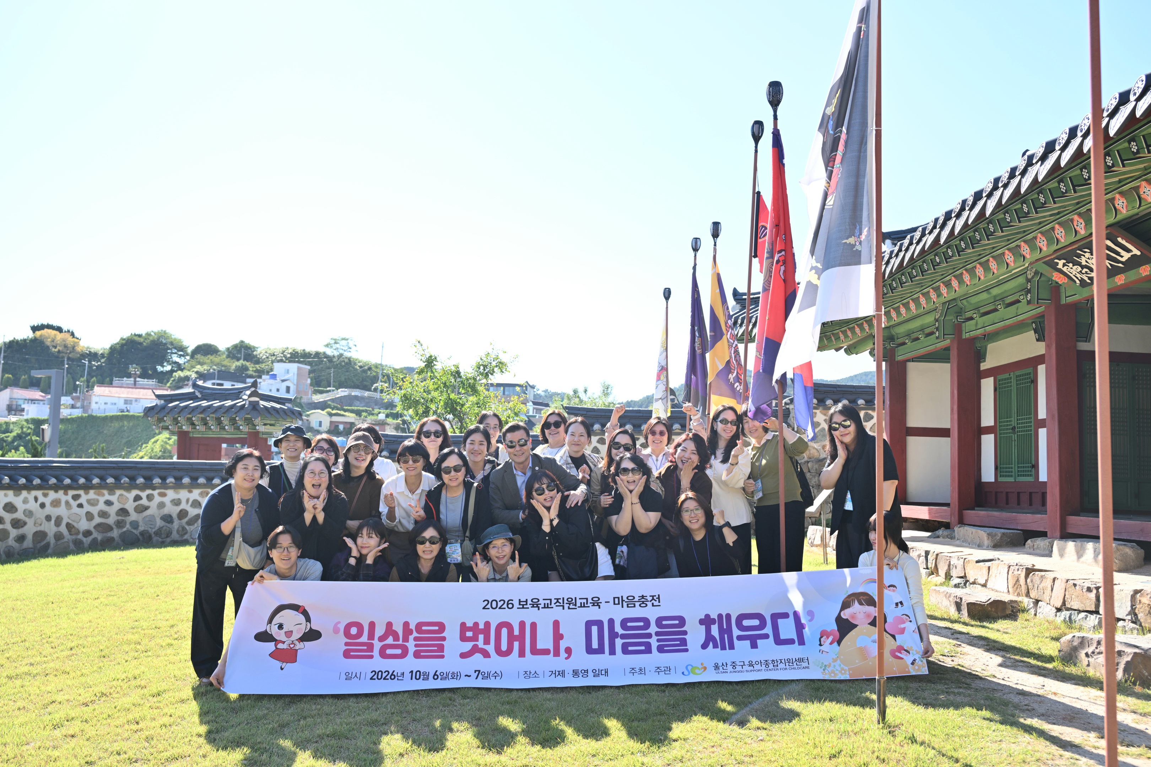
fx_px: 1071
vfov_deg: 39.4
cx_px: 576
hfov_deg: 56.5
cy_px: 384
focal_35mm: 34
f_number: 5
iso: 125
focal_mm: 33.5
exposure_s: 1/323
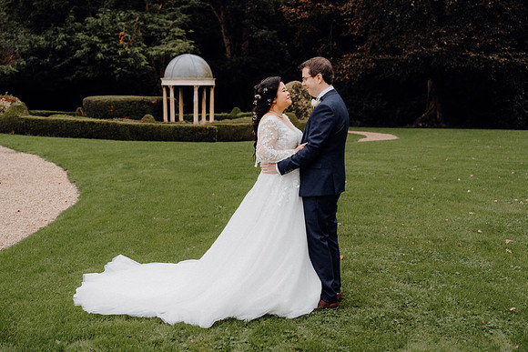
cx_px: 264
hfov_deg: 40.3
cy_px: 176
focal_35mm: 49
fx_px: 719
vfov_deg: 27.5
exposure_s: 1/160
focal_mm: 49
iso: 500
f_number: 3.5
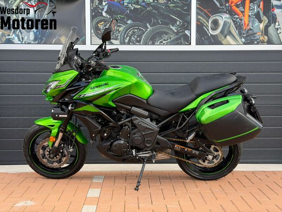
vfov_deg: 30.3
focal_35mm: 48
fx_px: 391
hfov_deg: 39.7
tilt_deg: -3.3
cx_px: 141
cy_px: 106
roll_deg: +0.4
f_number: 1.78
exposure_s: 1/557
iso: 80
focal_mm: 6.76
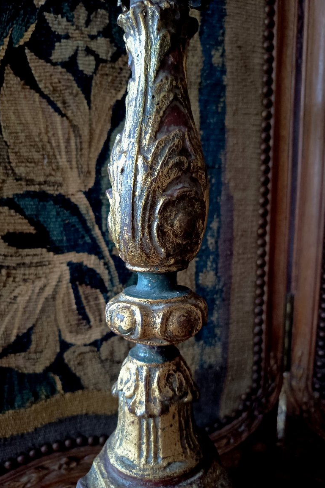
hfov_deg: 49.6
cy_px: 253
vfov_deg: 69.4
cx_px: 162
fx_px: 352
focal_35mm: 26
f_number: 1.7
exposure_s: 1/14.3
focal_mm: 5.24
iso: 3690
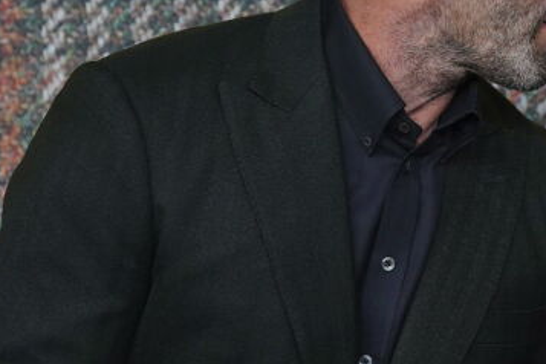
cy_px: 268
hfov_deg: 6.4
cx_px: 587
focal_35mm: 319
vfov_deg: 4.3
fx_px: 4838
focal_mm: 95
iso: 1250
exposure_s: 1/640
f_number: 3.5
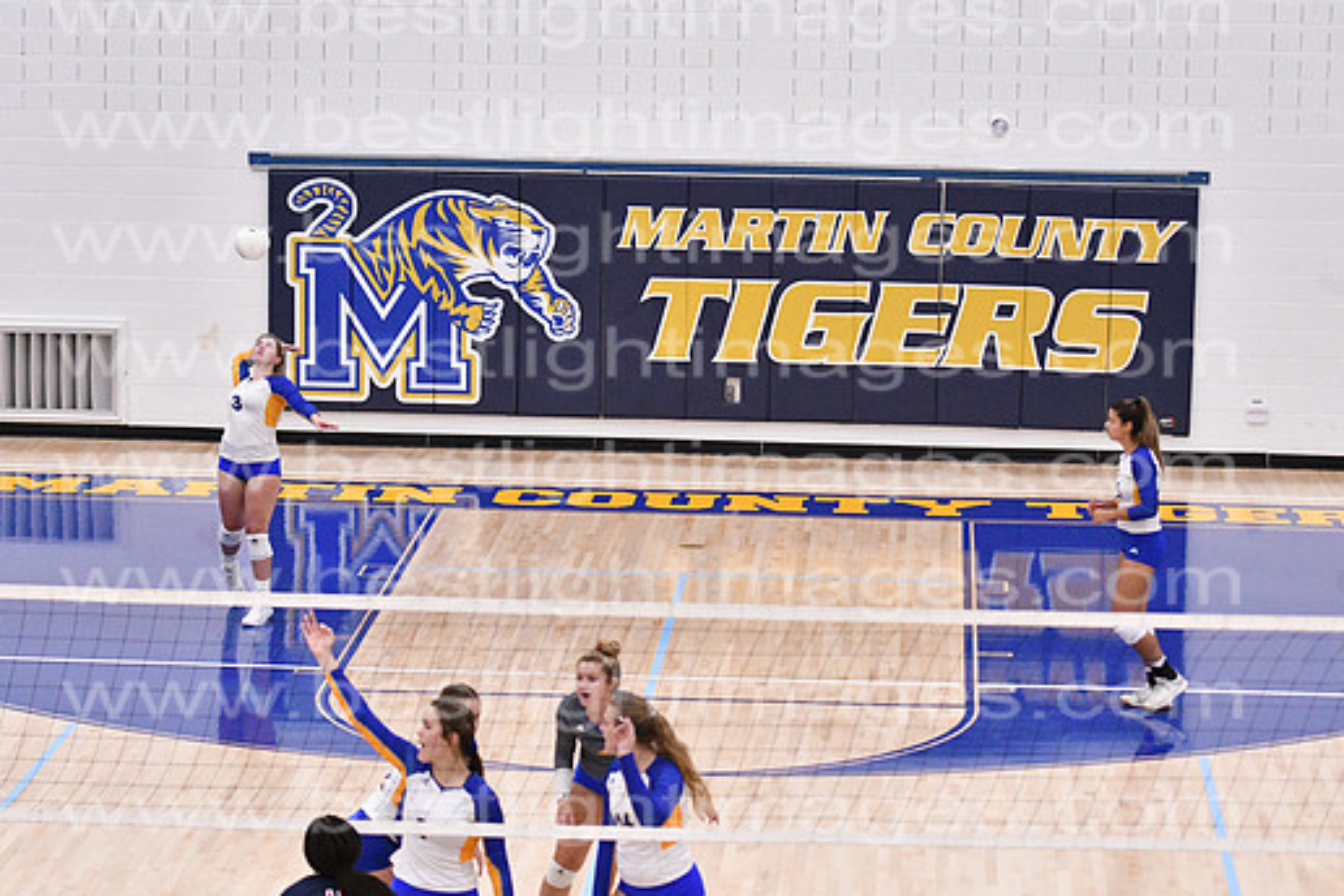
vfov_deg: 11.6
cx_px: 651
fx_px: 4405
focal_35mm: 118
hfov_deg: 17.3
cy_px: 415
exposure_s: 1/1000
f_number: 3.2
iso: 6400
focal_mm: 70
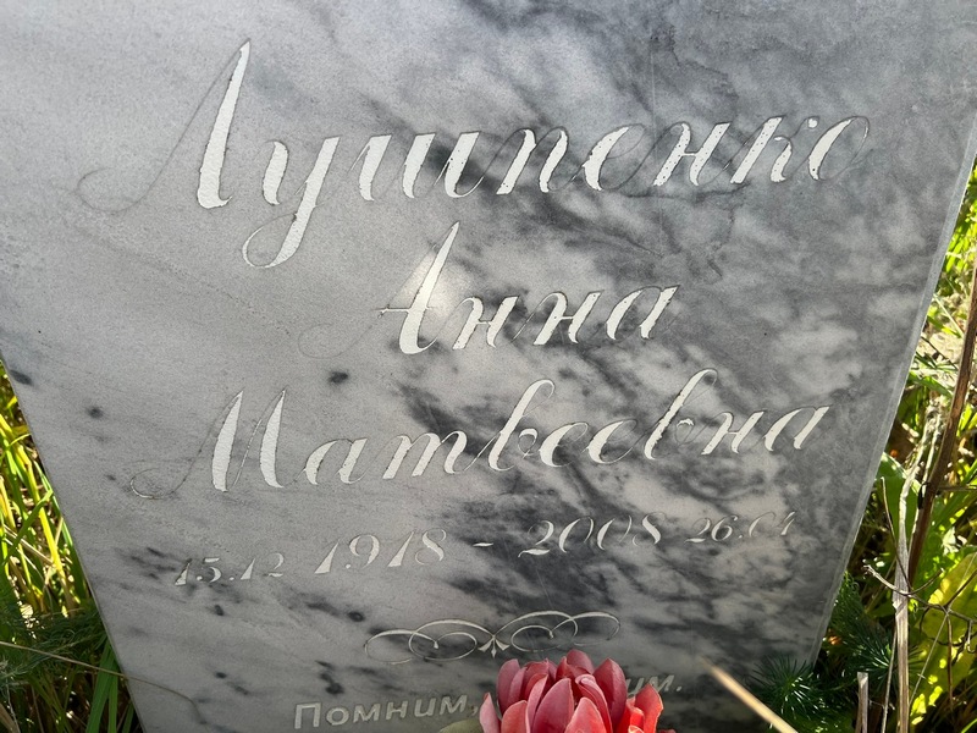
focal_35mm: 26
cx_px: 488
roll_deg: +1.8
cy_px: 366
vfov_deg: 53.1
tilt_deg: -30.3
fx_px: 734
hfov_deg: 67.3
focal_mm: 5.7
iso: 50
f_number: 1.5
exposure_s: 1/797
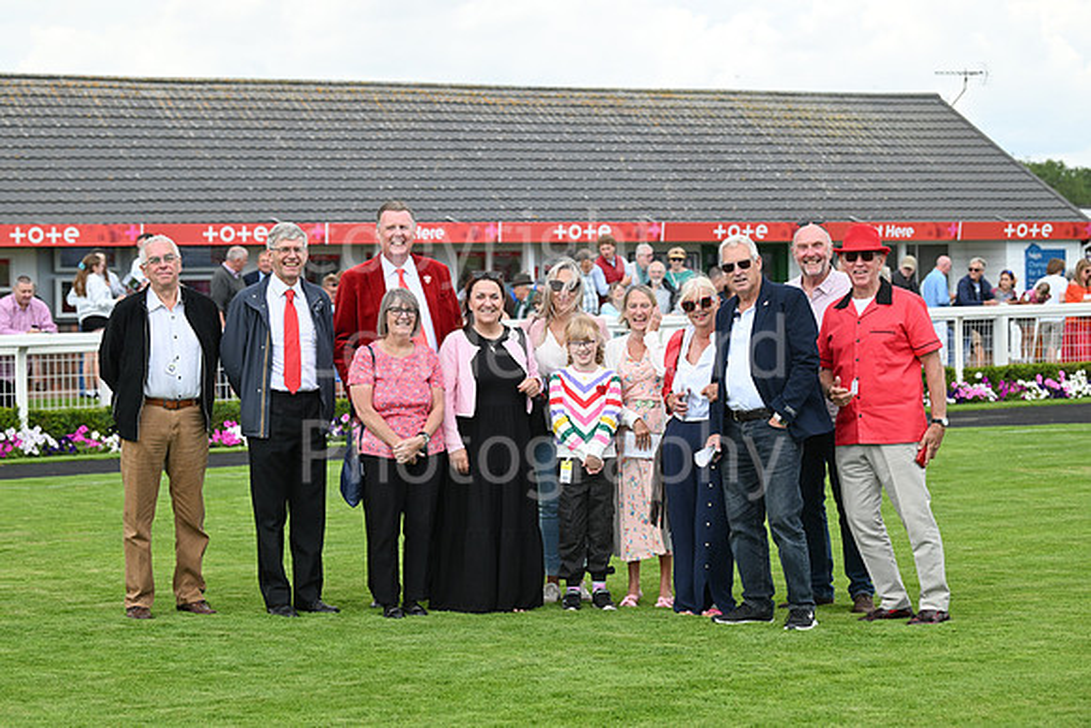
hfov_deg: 22.1
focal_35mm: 92
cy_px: 364
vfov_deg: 14.9
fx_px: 2789
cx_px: 546
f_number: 5
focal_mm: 92
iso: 500
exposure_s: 1/1250
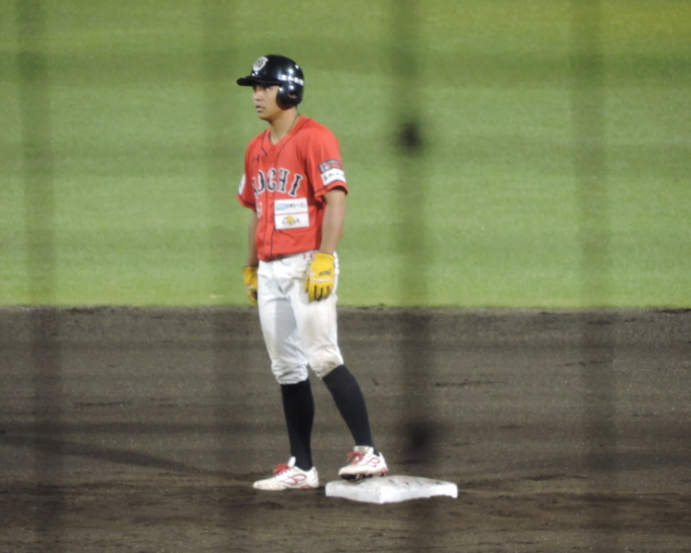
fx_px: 17101
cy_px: 276
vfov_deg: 1.9
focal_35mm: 836
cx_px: 330
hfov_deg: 2.3
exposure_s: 1/50
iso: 800
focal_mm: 142.6
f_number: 5.2
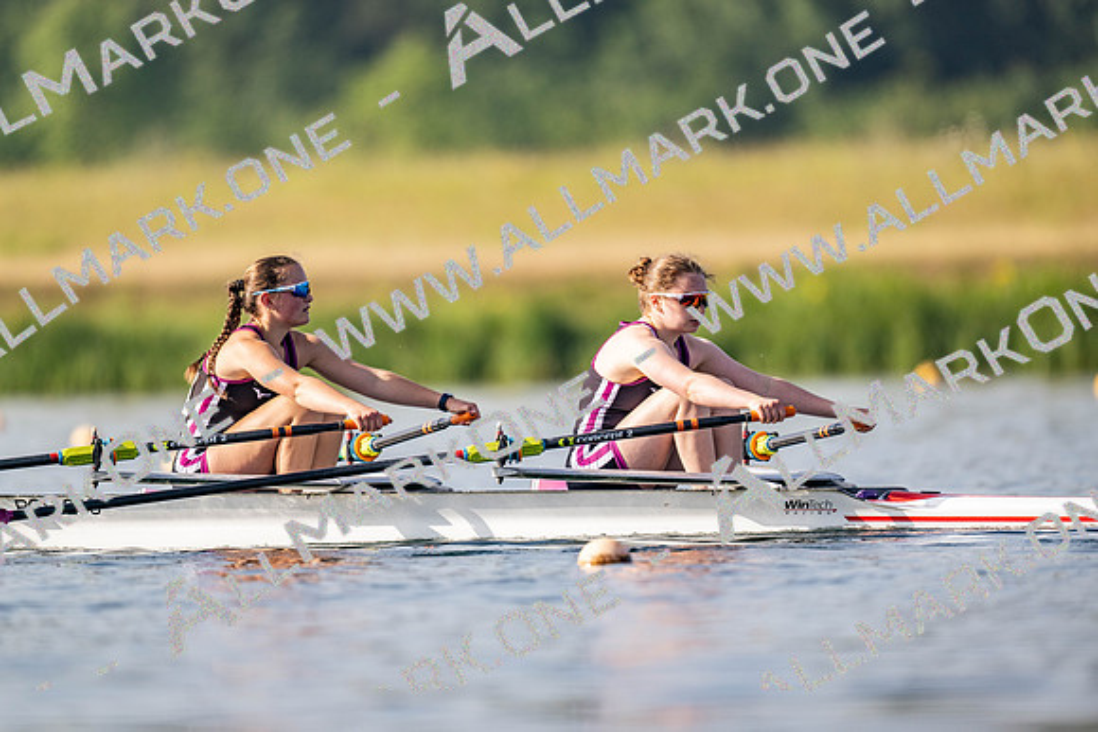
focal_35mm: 600
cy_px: 366
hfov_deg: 3.4
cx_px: 549
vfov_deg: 2.3
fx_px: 18303
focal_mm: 600
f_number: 4
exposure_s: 1/2500
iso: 180
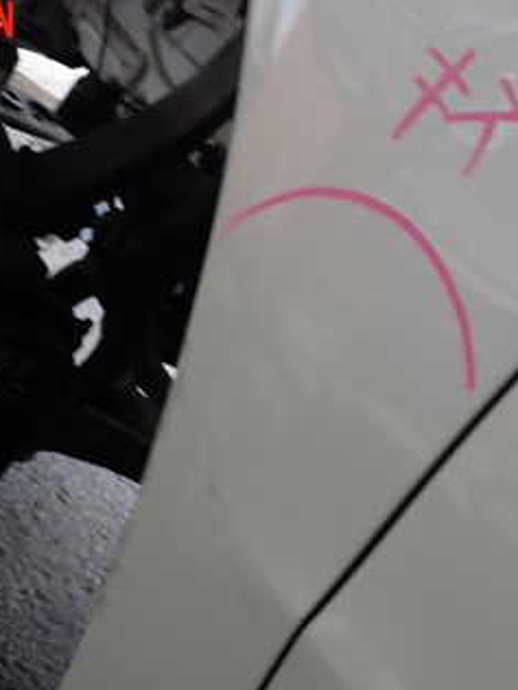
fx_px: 1137
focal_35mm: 57
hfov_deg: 25.7
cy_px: 487
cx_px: 273
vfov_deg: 33.3
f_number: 2.3
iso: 125
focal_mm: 5.4
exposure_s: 1/60
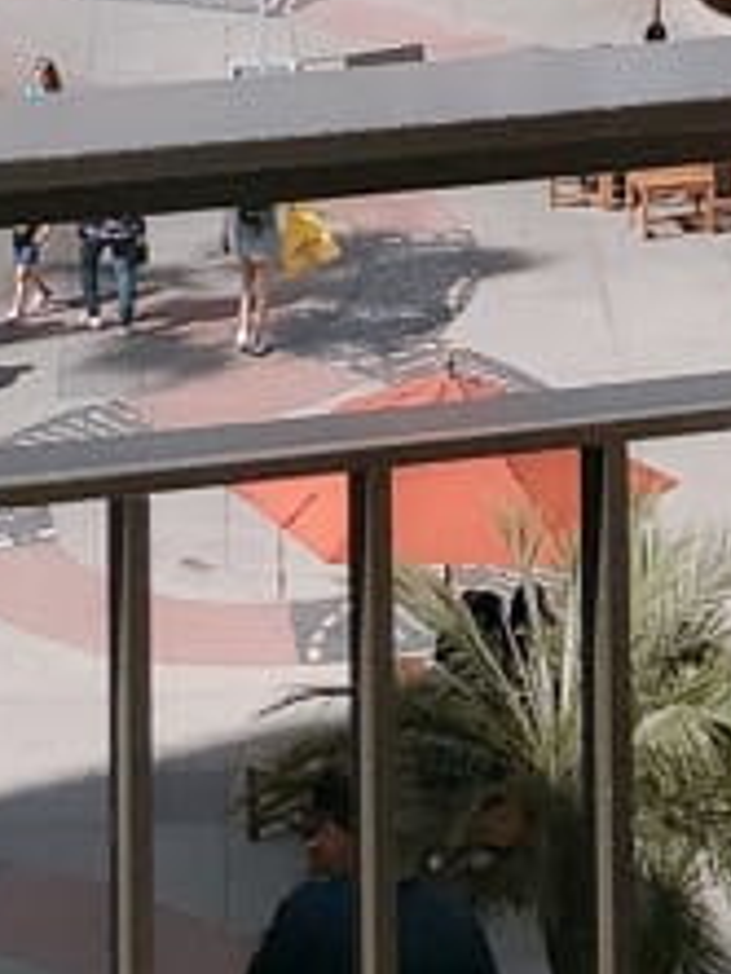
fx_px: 4557
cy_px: -1481
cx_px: 436
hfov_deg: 9.2
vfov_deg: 10.3
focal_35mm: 162
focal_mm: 3.99
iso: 20
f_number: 1.8
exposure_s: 1/2183
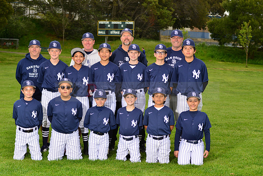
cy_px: 88
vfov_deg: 17.1
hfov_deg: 25.4
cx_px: 132
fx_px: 585
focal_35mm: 80
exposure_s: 1/200
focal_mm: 80
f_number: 6.3
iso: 200
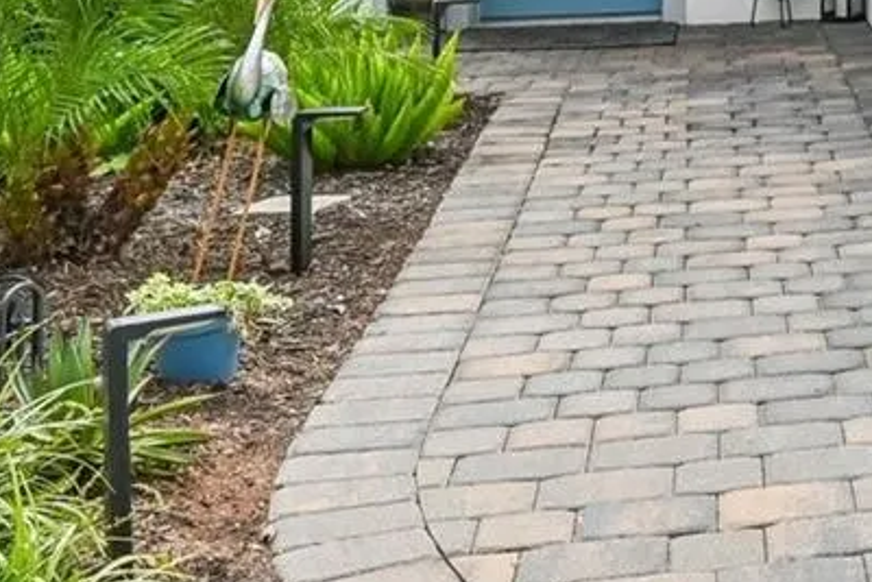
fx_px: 1793
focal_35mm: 74
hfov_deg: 22.5
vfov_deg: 17.1
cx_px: 1299
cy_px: -231
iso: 400
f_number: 8
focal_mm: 18.5
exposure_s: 1/1000
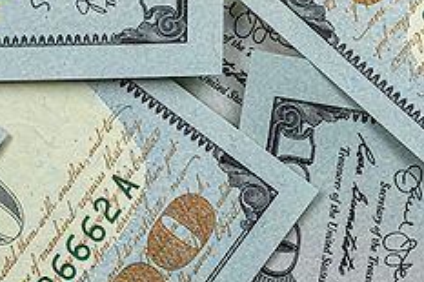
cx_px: 390
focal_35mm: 143
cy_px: 296
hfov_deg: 14.2
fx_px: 1683
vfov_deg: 9.5
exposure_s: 1/125
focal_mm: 35
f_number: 6.3
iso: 320
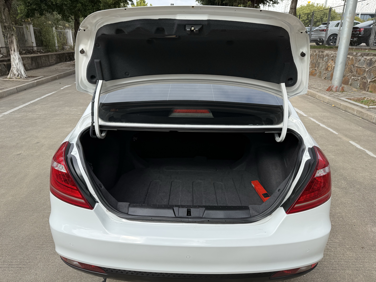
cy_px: 141
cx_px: 188
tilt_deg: -18.0
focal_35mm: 24
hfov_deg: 71.6
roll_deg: -0.5
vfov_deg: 56.8
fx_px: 261
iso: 80
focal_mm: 6.76
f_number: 1.78
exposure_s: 1/1689
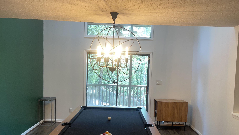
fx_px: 177
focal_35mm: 28
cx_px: 122
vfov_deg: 41.3
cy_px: 80
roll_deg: -1.9
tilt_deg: -5.7
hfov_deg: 67.9
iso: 40
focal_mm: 5.1
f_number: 1.6
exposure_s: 1/29
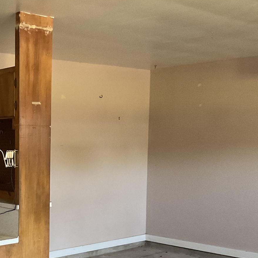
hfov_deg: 27.0
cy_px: 195
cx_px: -1
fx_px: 506
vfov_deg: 28.2
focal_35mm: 60
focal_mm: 3
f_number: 1.8
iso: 250
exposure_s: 1/60
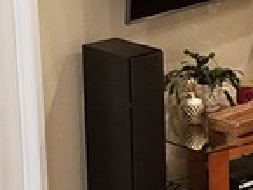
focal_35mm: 184
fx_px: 1346
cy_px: 26
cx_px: 232
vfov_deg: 8.1
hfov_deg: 10.7
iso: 160
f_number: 1.7
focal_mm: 4.2
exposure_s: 1/30
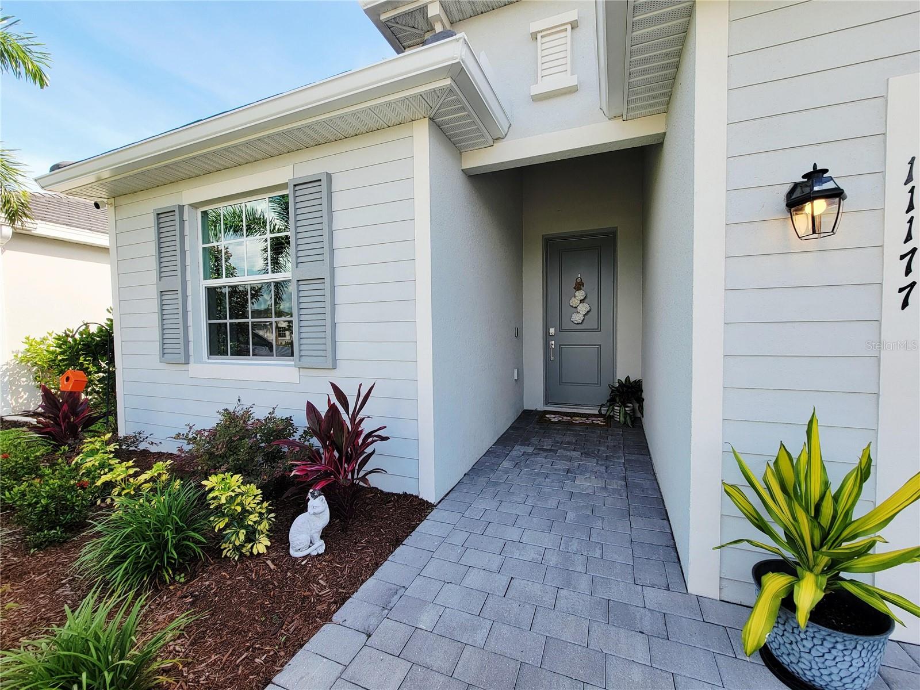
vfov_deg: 89.9
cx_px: 460
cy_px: 345
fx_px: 346
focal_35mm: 13
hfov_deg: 106.2
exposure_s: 1/500
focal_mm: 2.2
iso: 50
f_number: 2.2
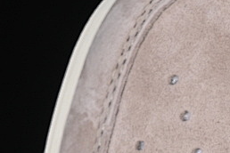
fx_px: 2006
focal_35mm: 314
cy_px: 241
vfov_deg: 4.3
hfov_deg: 6.5
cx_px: 218
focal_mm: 50
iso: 160
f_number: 7.1
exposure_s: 1/80
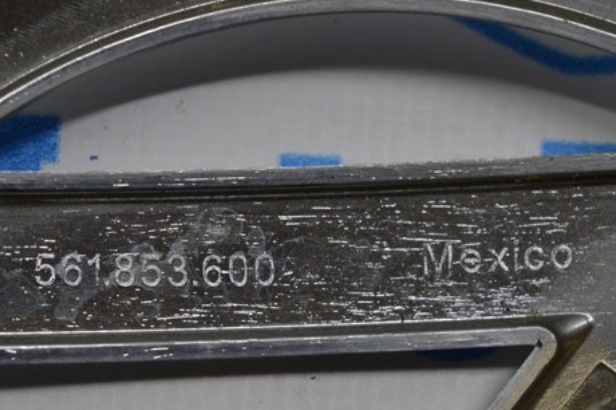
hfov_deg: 17.8
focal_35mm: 115
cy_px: 239
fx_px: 1961
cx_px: 206
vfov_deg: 11.9
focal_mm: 55
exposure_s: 1/60
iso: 400
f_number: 7.1
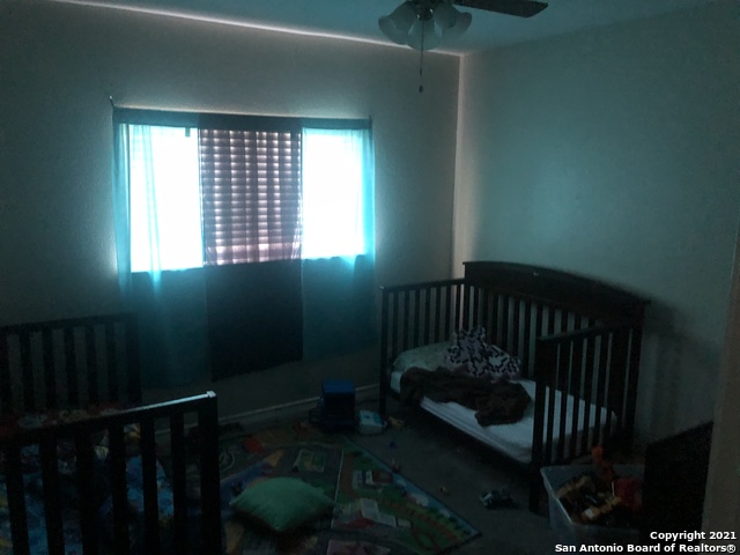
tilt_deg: -8.9
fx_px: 599
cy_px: 278
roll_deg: -1.9
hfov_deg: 63.4
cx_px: 370
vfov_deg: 49.7
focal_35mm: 28
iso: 100
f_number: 1.8
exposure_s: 1/4
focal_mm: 4
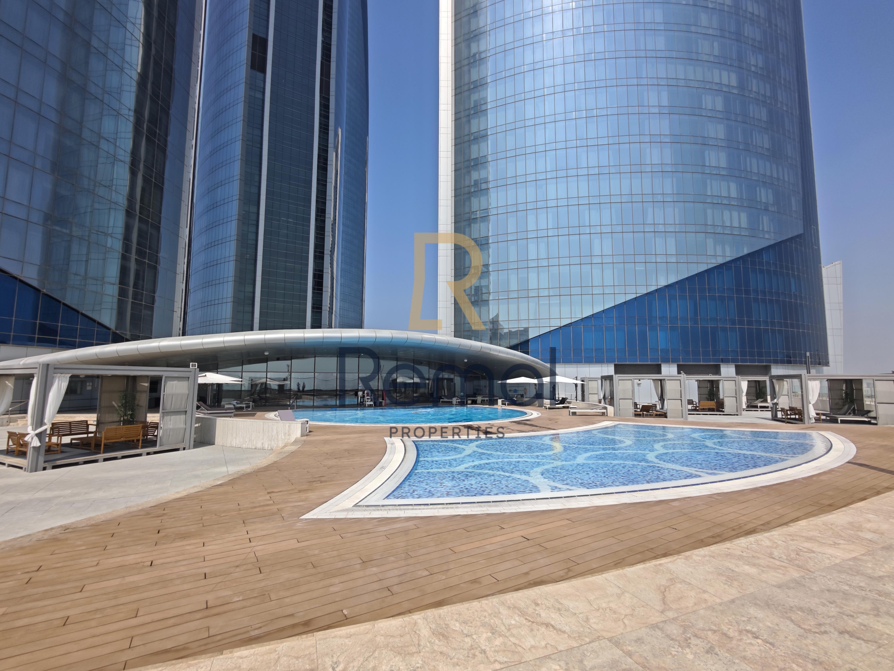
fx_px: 362
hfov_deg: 102.1
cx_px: 447
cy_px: 336
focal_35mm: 14
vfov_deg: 85.7
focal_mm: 2.13
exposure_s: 1/976
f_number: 2.2
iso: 50
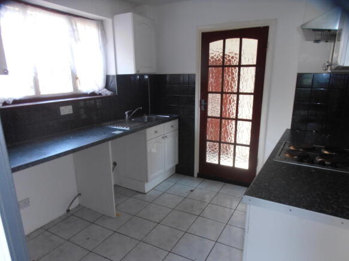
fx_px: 242
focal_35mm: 24
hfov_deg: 71.6
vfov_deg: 56.8
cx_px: 174
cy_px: 130
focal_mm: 4.2
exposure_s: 1/30
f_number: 3
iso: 125
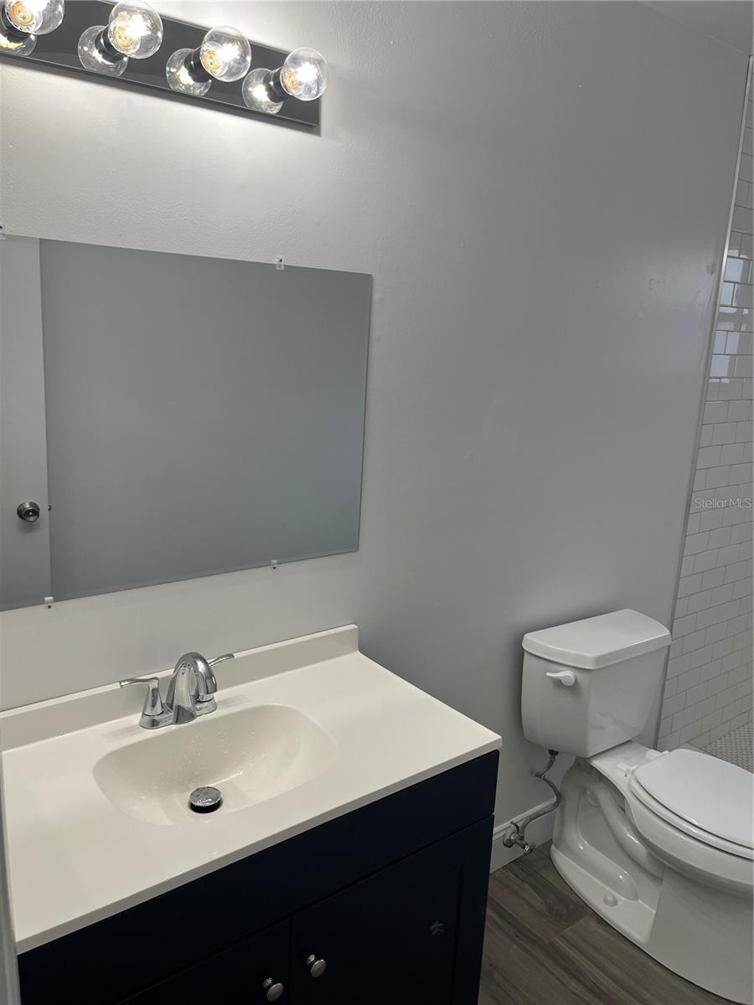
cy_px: 502
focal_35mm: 26
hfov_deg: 53.1
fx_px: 755
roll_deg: -1.8
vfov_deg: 67.3
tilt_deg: -13.0
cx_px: 377
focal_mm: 5.1
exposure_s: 1/120
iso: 50
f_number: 1.6
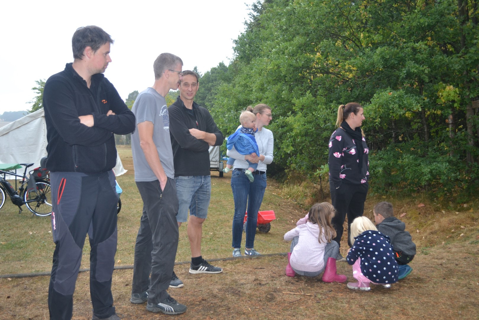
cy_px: 160
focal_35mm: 36
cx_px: 240
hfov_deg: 53.1
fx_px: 479
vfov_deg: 36.9
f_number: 4
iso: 220
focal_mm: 24
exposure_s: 1/125
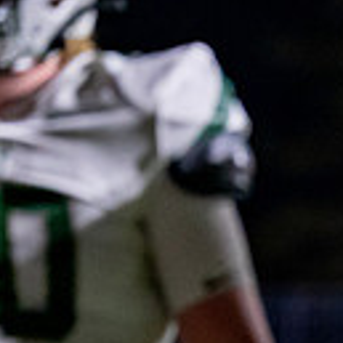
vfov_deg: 1.6
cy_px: 442
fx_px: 11928
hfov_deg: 1.6
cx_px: 551
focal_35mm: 1064
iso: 4000
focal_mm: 200
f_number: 2.8
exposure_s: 1/1000
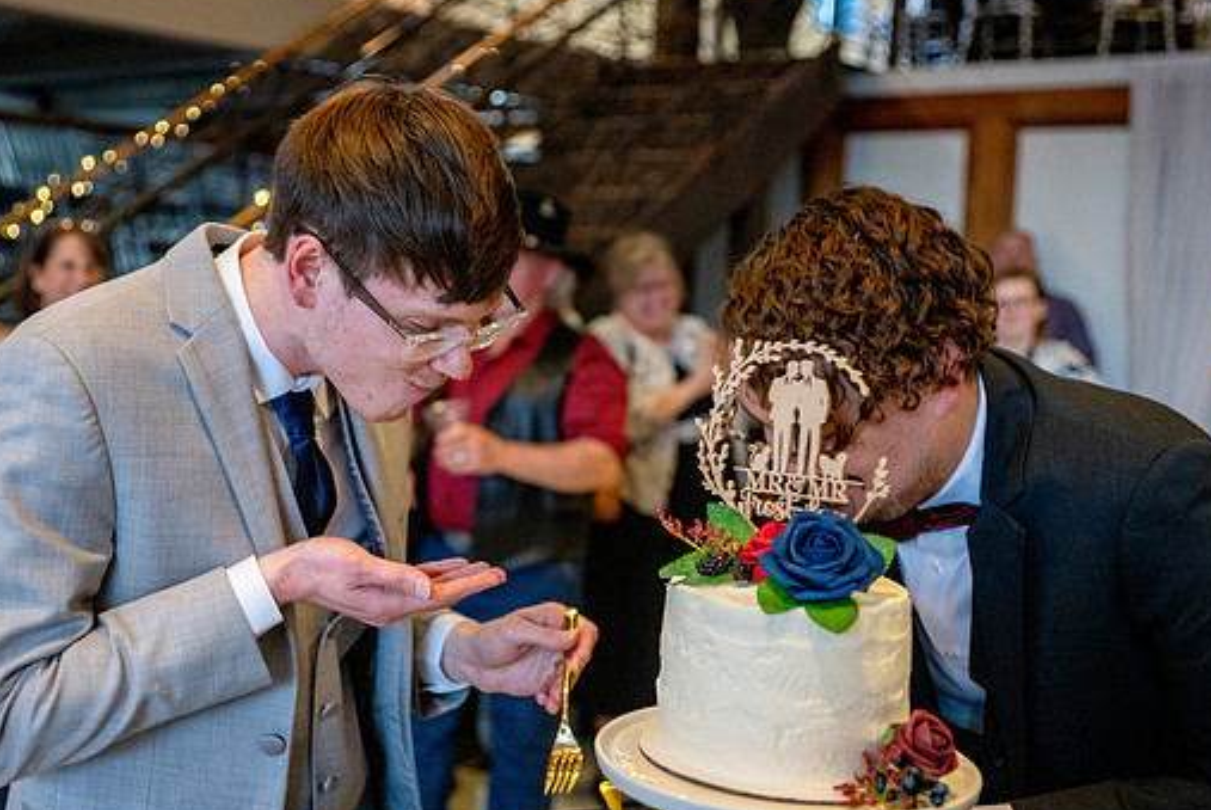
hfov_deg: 48.4
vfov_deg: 33.5
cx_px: 561
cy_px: 388
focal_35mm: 40
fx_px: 1347
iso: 5000
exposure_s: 1/200
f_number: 2.8
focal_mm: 35
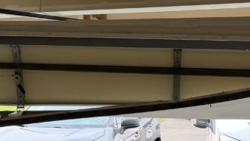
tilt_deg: +1.9
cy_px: 51
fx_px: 524
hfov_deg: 26.8
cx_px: 108
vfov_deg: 15.3
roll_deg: +0.7
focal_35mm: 79
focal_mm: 6.76
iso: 80
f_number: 1.78
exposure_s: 1/240
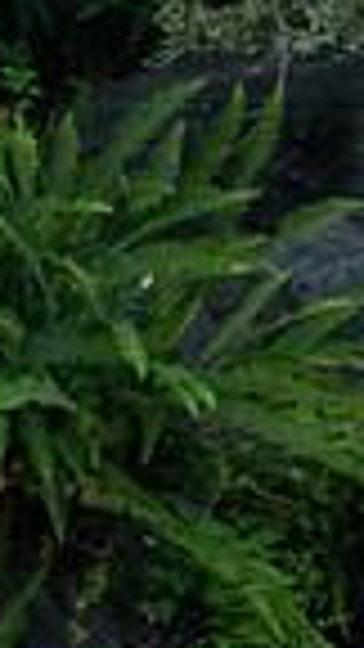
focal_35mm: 295
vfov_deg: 7.2
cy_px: 866
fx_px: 5062
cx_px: -921
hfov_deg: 3.9
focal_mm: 70
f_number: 14
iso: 200
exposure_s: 1/200
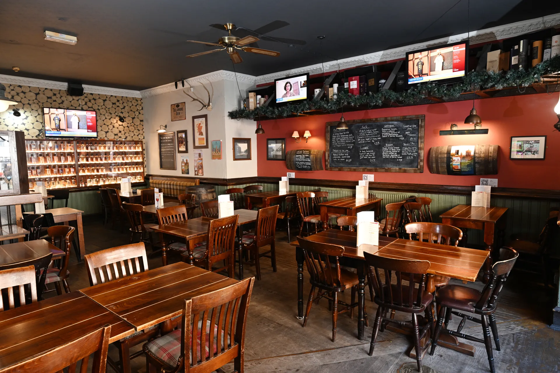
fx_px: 334
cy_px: 186
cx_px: 280
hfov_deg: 79.9
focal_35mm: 22
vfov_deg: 58.3
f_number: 8
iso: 800
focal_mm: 21.5
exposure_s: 1/8
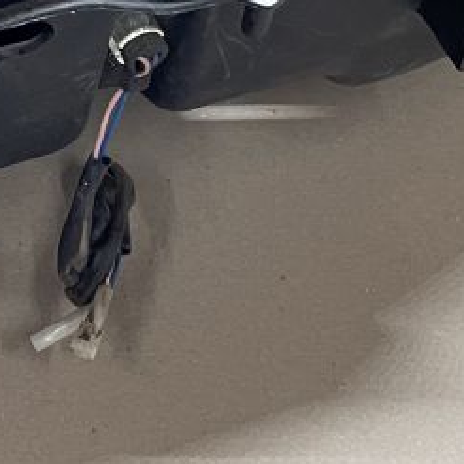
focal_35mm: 112
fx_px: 1698
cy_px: -209
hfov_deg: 14.7
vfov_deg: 14.6
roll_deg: +3.2
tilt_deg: -43.4
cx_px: -192
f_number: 1.6
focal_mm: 4.2
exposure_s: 1/50
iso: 100
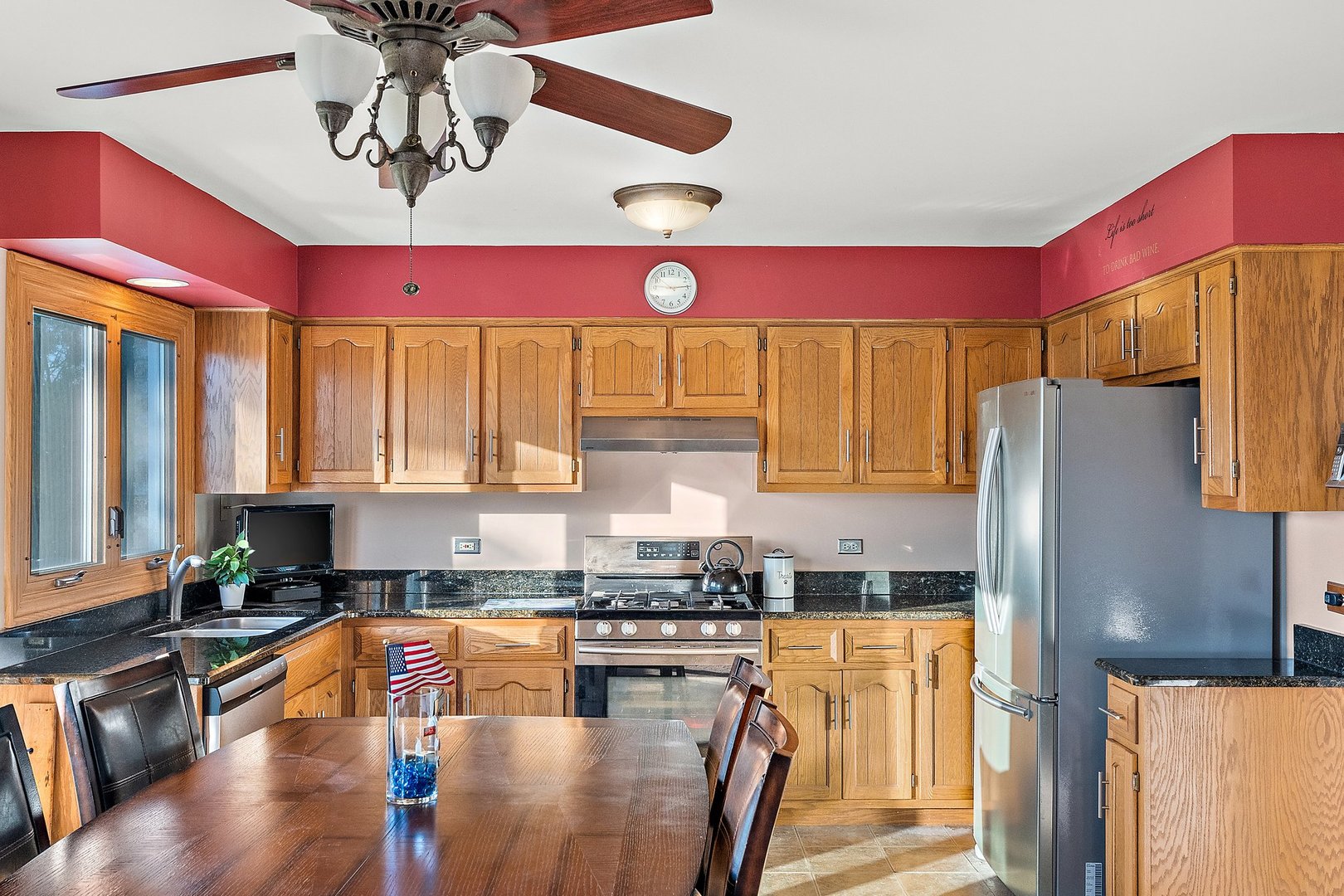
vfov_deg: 43.6
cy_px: 448
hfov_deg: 61.9
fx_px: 1120
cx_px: 672
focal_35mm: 30
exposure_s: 1/3
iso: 800
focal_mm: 20.5
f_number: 9
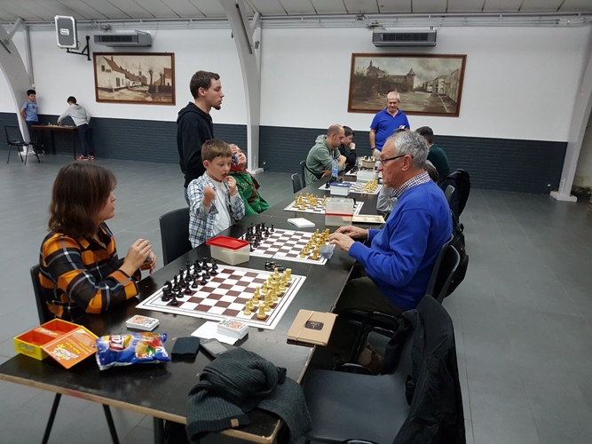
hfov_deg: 67.3
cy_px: 222
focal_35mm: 26
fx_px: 445
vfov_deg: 53.0
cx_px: 296
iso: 200
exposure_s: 1/50
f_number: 1.7
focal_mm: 4.2
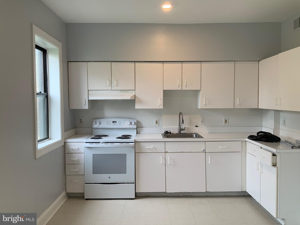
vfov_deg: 48.2
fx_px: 251
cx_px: 150
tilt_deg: -2.7
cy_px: 112
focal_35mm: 29
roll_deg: +0.7
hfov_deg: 61.7
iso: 32
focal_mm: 3
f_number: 1.8
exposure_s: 1/60
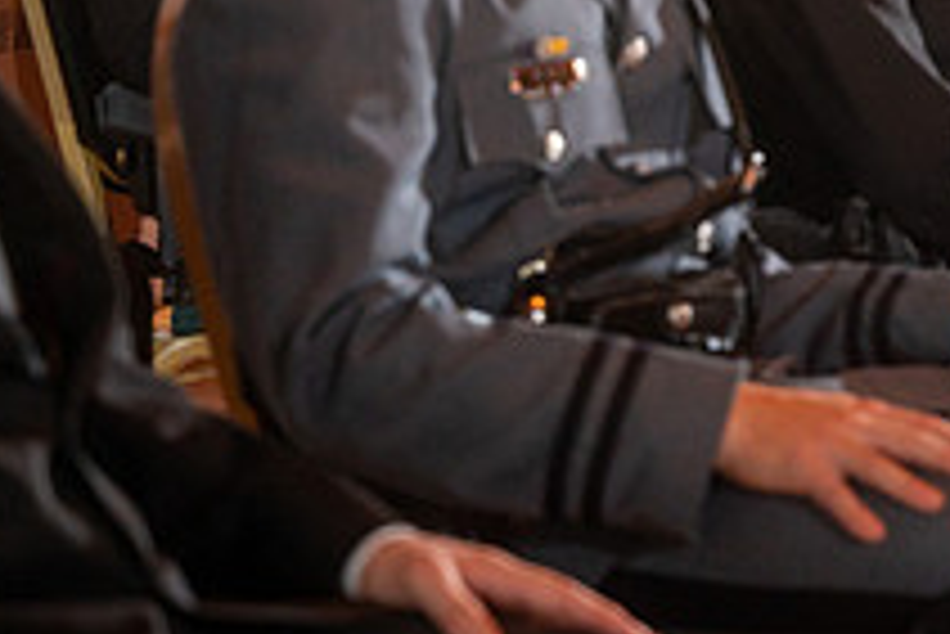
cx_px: 842
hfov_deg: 10.6
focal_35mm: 192
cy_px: -112
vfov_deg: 7.1
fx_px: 5070
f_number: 4
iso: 1000
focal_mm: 70
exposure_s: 1/200
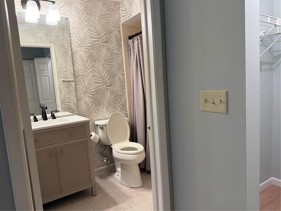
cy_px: 106
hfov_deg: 71.6
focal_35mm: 24
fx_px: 195
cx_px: 140
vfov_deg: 56.8
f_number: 1.78
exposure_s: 1/60
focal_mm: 6.76
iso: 160
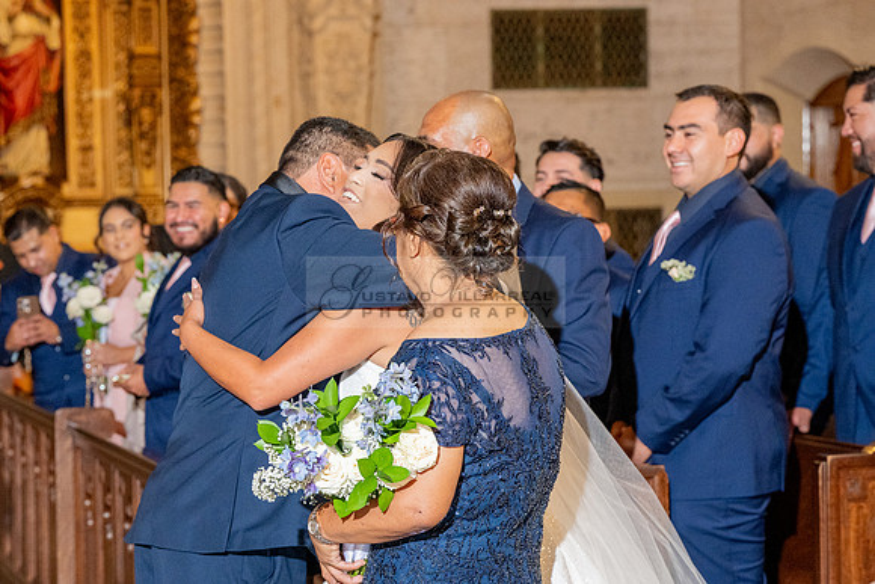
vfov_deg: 13.5
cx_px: 243
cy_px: 422
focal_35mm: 101
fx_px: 2457
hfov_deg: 20.1
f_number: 4.5
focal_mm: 70
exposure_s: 1/200
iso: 2000
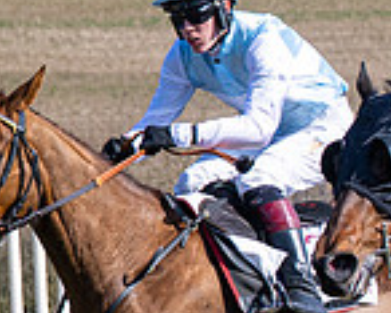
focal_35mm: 521
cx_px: 599
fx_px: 6033
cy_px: 291
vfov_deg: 3.0
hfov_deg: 3.7
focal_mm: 71
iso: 200
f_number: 4
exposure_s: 1/2000
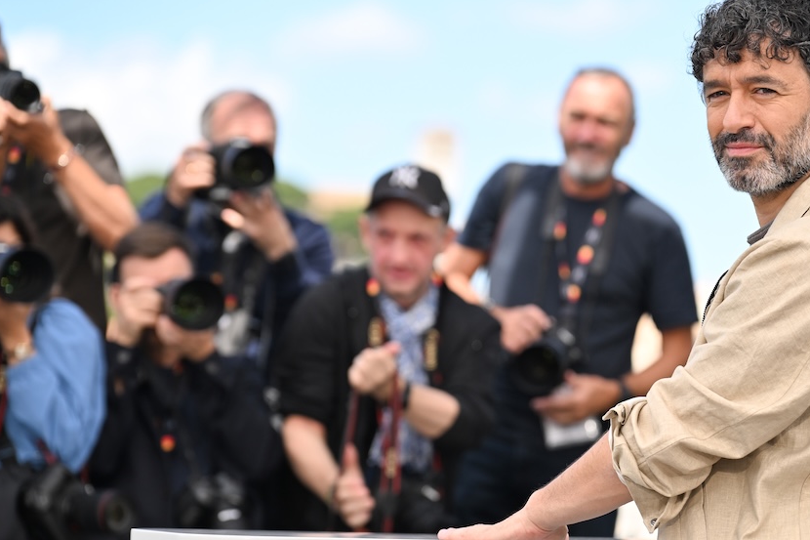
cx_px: 534
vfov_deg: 8.0
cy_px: 338
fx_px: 3869
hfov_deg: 11.9
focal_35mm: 172
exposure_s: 1/1000
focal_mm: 119
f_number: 3.5
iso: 160
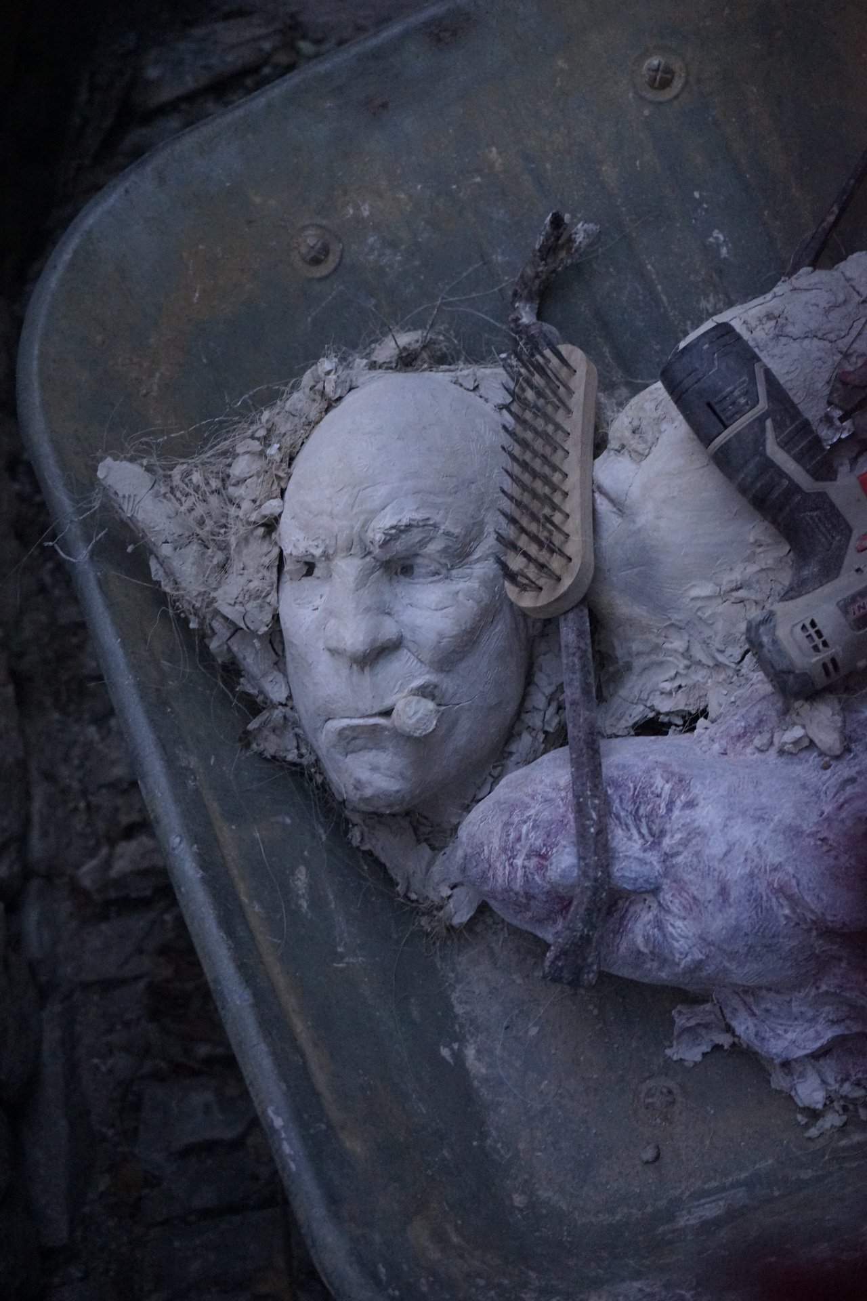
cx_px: 434
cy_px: 650
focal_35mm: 48
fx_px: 1734
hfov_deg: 28.1
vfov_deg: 41.1
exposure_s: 1/25
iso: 6400
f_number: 4.5
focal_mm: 48
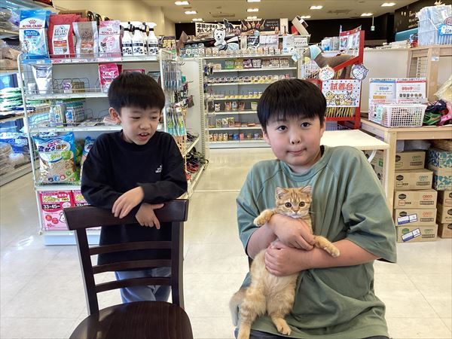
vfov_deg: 45.4
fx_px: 405
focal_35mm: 31
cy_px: 170
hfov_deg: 58.4
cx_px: 226
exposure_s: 1/100
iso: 80
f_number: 2.4
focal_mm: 3.3
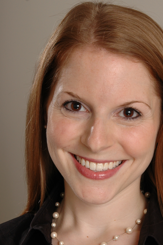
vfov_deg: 15.4
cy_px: 177
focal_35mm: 133
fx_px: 905
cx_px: 109
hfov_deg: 10.3
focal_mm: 52
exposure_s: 1/125
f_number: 9
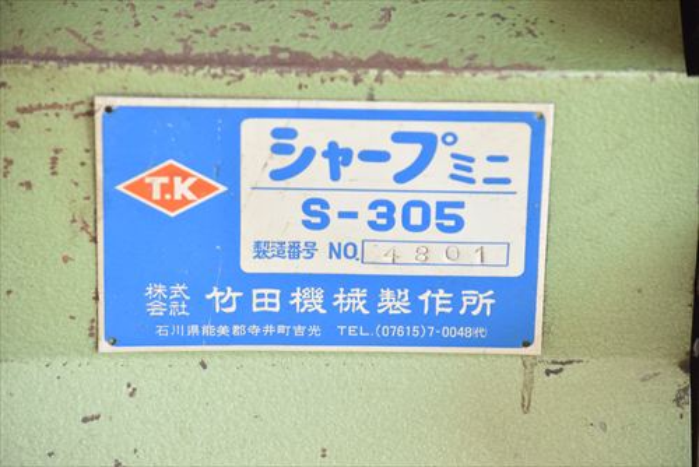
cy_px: 234
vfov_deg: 7.9
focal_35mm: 174
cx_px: 350
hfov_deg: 11.8
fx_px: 3380
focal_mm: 116
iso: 1250
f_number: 6.3
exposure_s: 1/80
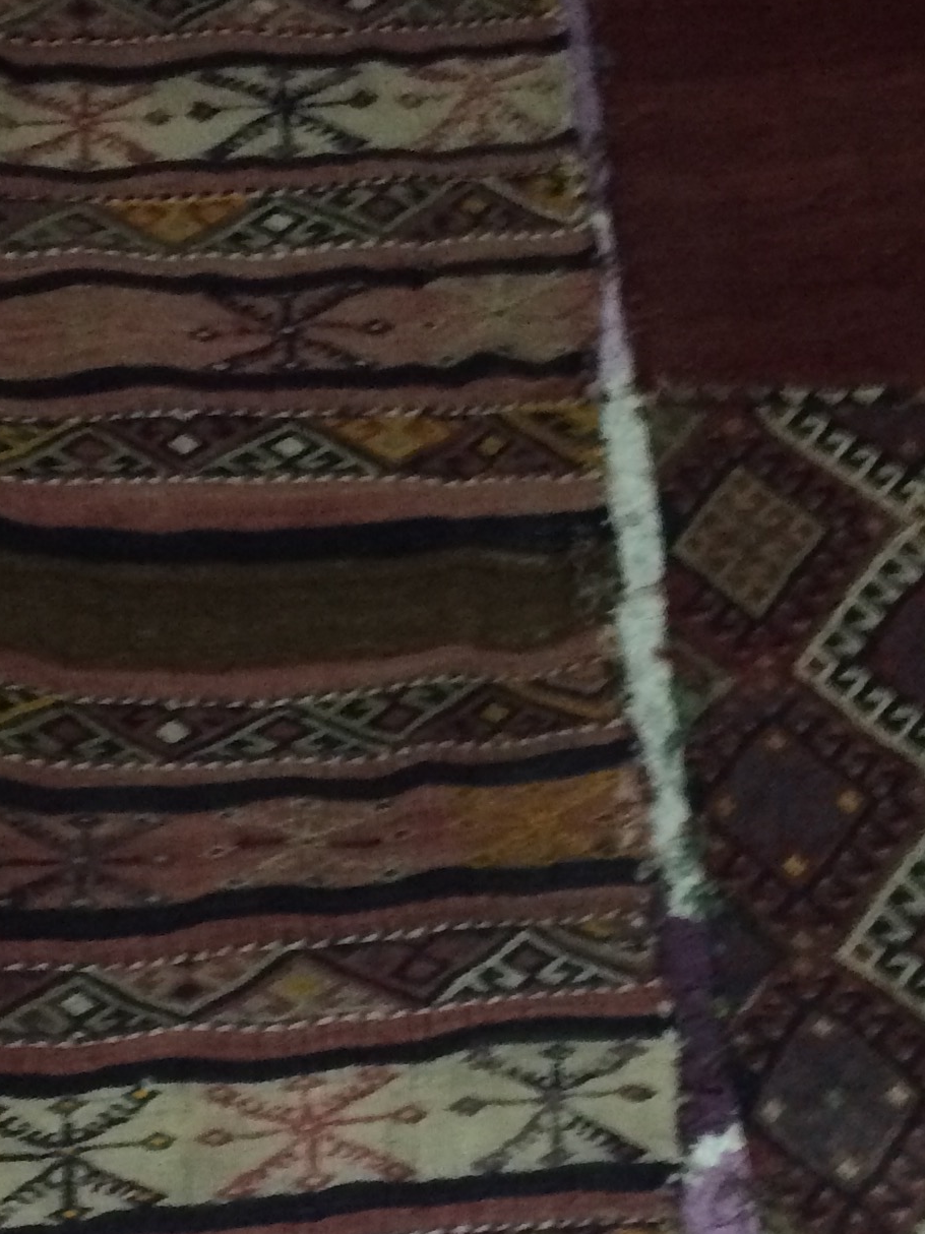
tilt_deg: -60.8
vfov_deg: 24.5
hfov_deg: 18.9
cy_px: 1044
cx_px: 436
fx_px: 2780
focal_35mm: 78
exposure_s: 1/20
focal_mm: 4.15
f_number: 2.2
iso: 250
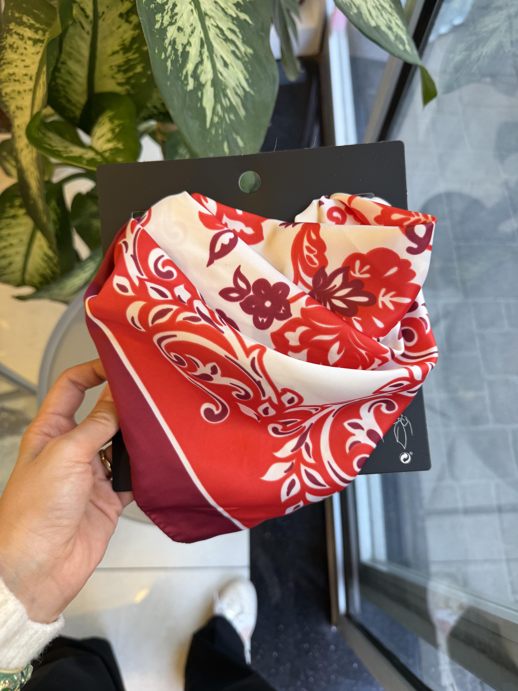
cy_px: 346
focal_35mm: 24
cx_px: 259
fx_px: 479
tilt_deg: -71.9
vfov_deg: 71.6
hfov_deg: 56.8
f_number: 1.78
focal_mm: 6.76
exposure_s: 1/121
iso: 50
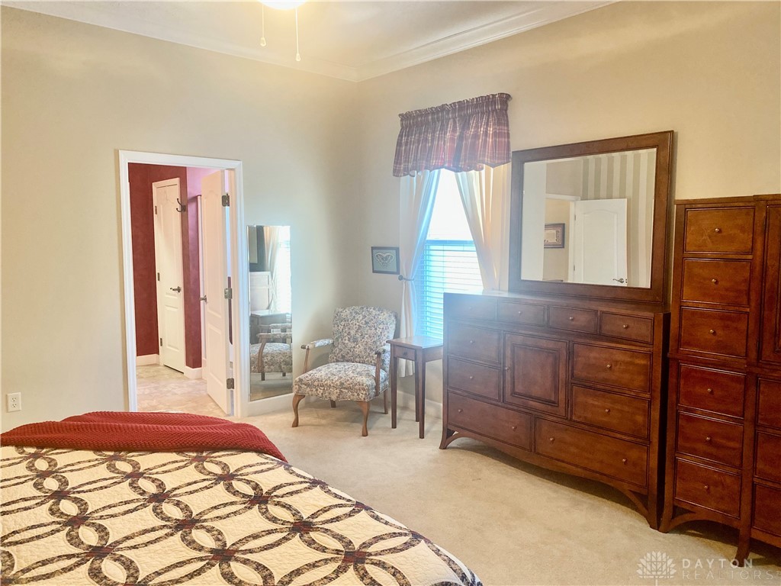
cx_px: 390
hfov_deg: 67.3
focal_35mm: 26
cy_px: 293
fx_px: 587
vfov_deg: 53.1
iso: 320
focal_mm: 4.25
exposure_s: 1/60
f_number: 1.8
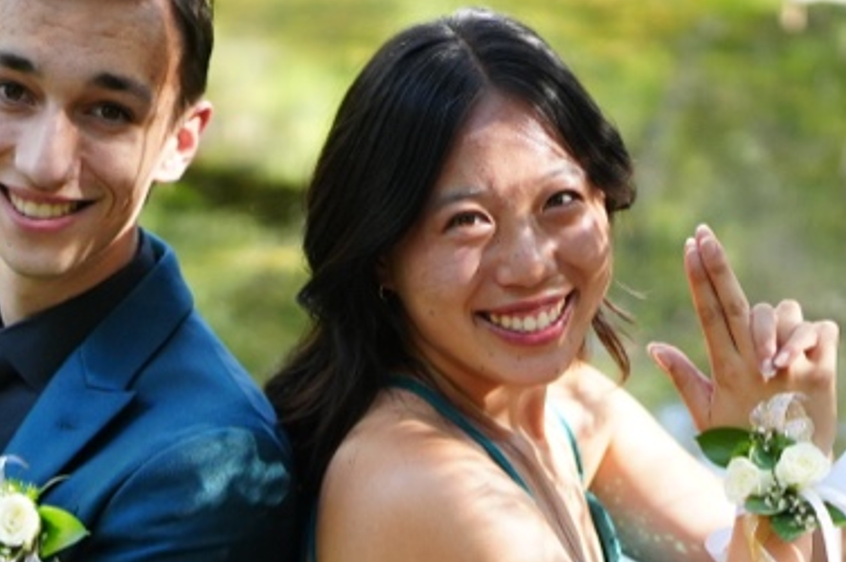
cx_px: 310
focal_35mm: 149
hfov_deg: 13.8
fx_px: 3498
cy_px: 796
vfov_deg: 9.0
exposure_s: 1/2000
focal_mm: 35
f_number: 1.4
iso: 800
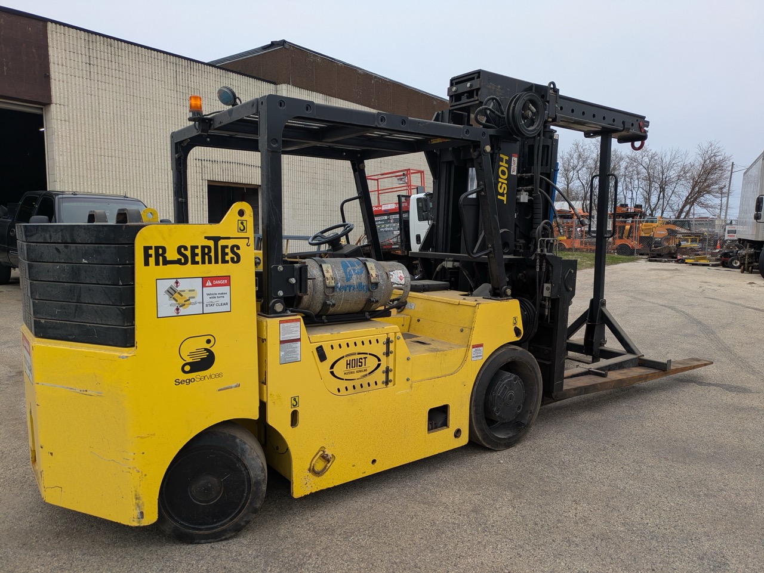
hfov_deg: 69.4
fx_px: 552
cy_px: 286
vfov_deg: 54.9
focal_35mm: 25
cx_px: 382
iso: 49
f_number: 1.89
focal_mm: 5.43
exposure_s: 1/1420
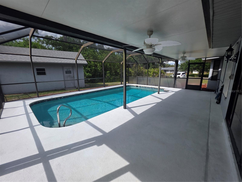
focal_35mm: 13
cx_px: 121
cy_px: 91
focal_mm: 2.2
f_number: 1.9
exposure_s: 1/1849
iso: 40
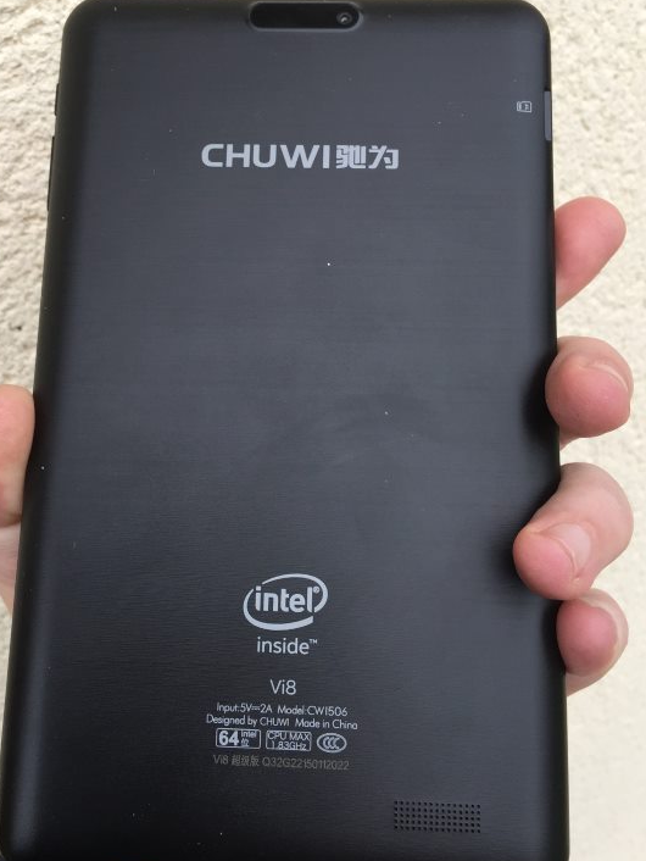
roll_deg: +17.6
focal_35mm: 35
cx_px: 296
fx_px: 870
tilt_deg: -35.9
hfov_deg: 40.7
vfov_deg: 52.6
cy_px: 416
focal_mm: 4.15
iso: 50
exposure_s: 1/120
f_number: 2.2
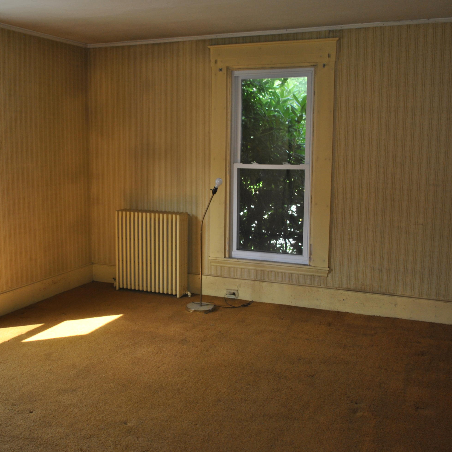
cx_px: 177
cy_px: 222
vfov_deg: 42.8
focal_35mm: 39
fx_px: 576
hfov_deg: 42.6
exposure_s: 1/100
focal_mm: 20
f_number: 3.8
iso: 200
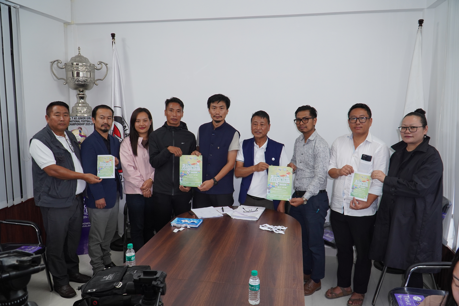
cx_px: 230
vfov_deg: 47.9
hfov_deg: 67.4
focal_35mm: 27
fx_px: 344
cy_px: 153
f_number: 5
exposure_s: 1/80
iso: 500
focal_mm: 18
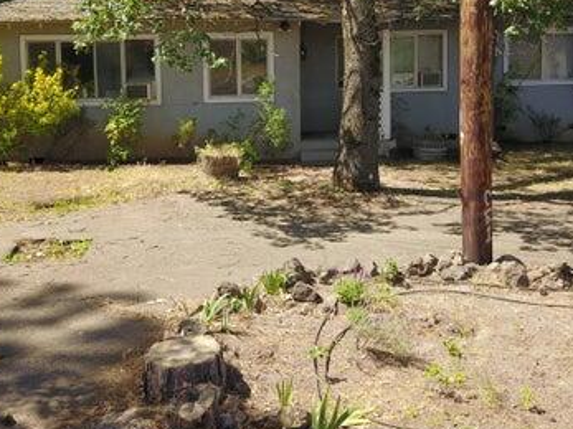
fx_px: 794
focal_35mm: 48
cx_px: 292
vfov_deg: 29.8
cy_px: 109
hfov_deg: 39.7
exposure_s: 1/475
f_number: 2.2
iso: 100
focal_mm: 4.73
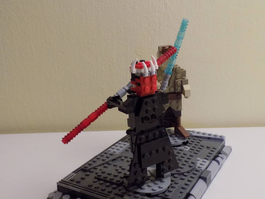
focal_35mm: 41
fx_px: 314
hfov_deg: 45.8
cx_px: 132
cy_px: 100
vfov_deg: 35.1
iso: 400
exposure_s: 1/10
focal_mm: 7.3
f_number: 3.6
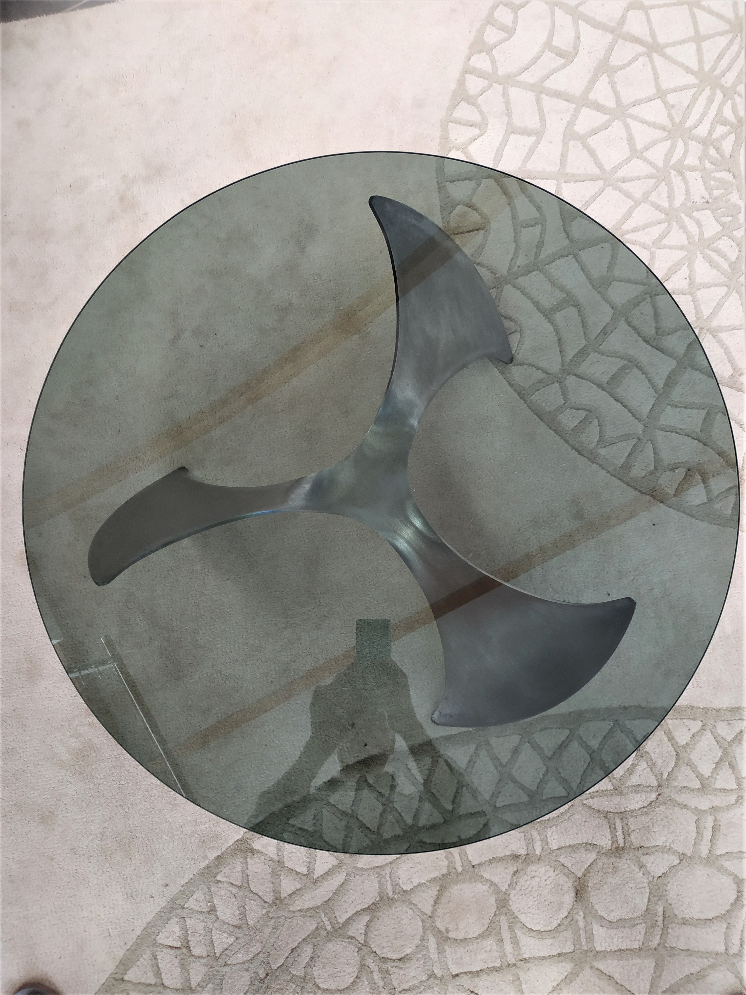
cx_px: 373
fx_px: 690
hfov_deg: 56.8
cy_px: 498
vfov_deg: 71.6
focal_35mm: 24
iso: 200
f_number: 1.9
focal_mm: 3.94
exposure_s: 1/25
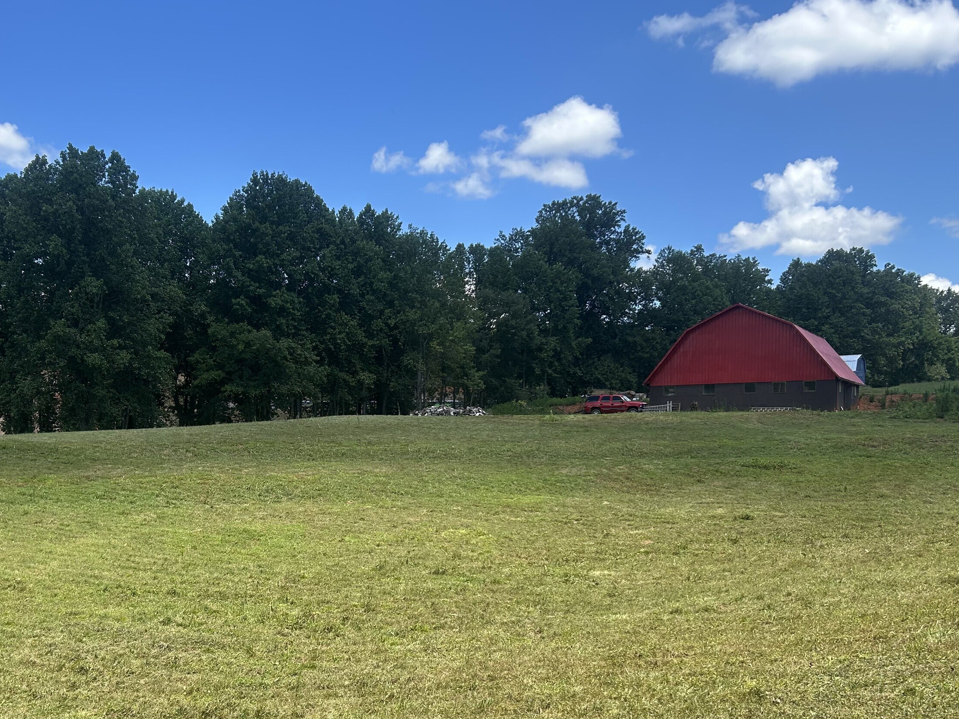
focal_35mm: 36
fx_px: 997
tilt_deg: -1.3
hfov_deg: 50.9
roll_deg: +1.0
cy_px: 468
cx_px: 362
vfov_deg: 39.3
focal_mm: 5.7
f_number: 1.5
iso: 50
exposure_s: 1/2208
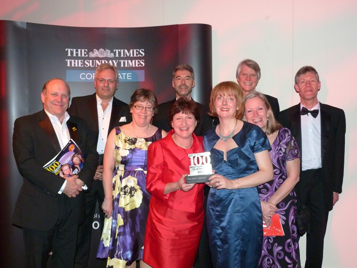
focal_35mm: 34
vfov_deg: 41.8
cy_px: 134
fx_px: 351
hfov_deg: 54.0
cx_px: 178
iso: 320
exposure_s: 1/30
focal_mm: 6.1
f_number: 3
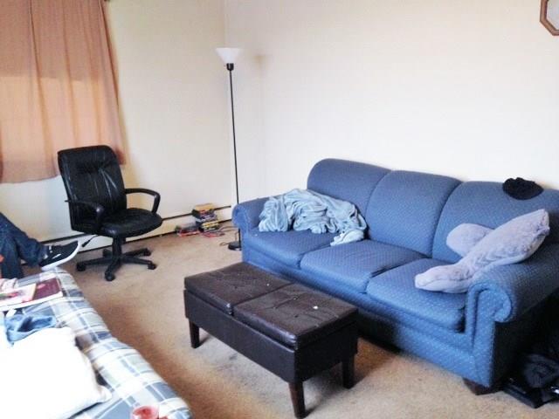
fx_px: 533
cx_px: 280
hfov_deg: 55.4
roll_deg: +0.9
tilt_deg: -14.4
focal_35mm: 33
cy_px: 210
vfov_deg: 42.9
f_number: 2.4
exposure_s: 1/20
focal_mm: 4.12
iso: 250
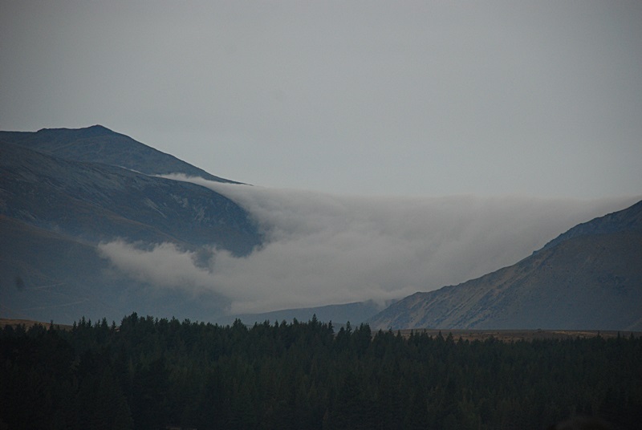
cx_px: 321
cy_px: 215
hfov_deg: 10.1
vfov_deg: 6.8
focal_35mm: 202
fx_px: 3617
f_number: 6.3
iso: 400
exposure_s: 1/640
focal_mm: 135
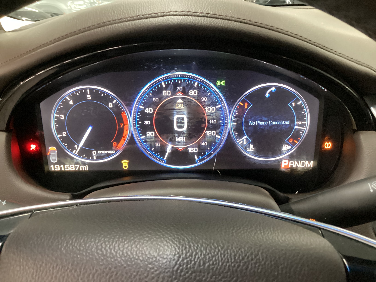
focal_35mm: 31
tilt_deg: -25.3
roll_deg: -0.7
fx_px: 337
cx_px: 188
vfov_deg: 45.4
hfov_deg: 58.4
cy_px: 141
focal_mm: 3.3
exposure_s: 1/25
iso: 500
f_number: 2.4
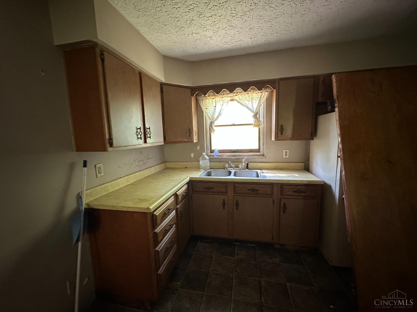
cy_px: 156
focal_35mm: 14
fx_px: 169
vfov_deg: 85.7
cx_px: 208
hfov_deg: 102.1
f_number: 2.2
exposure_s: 1/60
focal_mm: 2.22
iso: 500
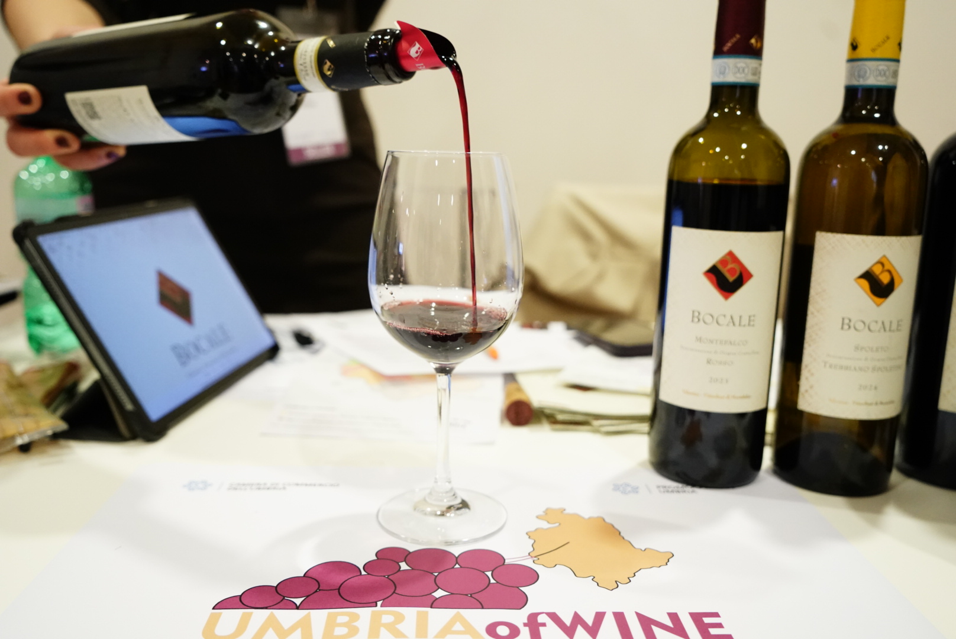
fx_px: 824
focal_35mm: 31
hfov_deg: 60.2
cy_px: 320
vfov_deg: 42.4
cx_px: 478
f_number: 4
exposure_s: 1/125
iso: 6400
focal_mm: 31
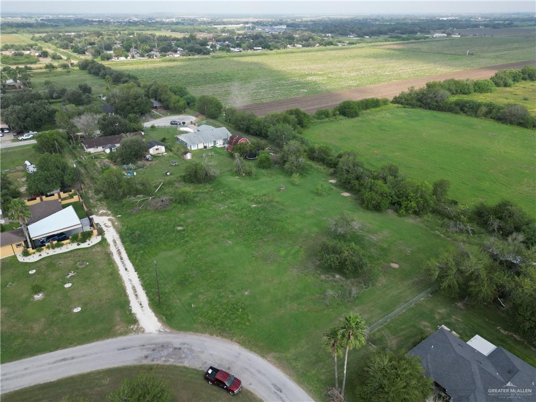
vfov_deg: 56.8
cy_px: 201
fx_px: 372
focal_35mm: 24
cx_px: 268
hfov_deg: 71.6
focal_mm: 6.72
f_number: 1.7
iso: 110
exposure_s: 1/1500
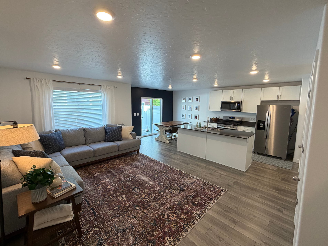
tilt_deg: -3.6
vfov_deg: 81.7
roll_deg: +0.3
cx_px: 160
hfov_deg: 98.1
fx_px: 142
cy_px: 118
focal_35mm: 15
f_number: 2.2
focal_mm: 2.22
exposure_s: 1/120
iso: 250
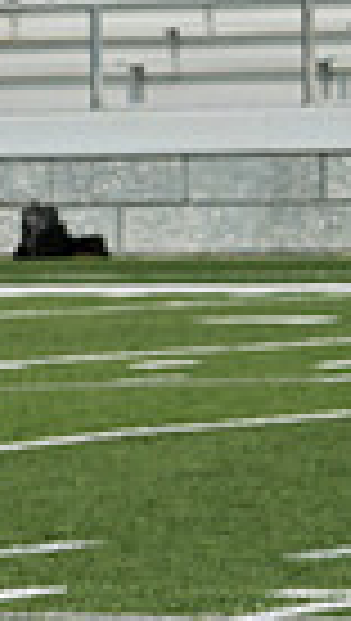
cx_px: -914
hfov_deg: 2.3
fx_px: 8474
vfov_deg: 4.2
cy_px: 418
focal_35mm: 514
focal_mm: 78
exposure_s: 1/250
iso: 100
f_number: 11
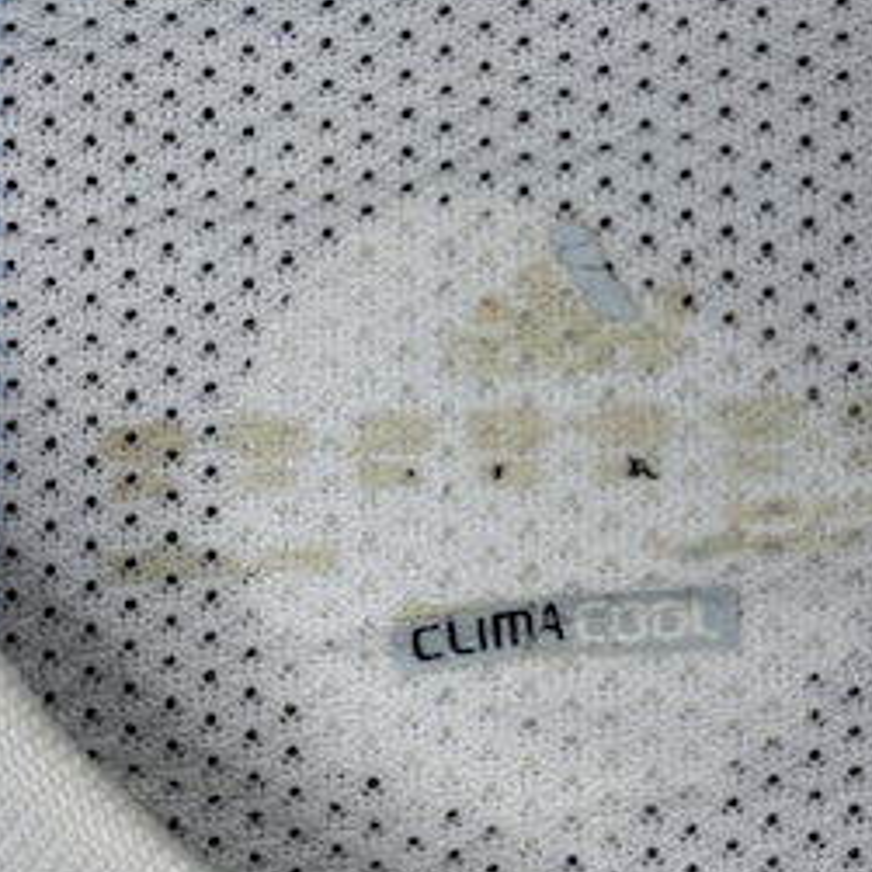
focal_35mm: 108
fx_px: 3078
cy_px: 393
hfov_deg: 16.1
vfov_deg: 16.1
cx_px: 518
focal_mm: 6.76
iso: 64
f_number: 1.78
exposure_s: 1/348
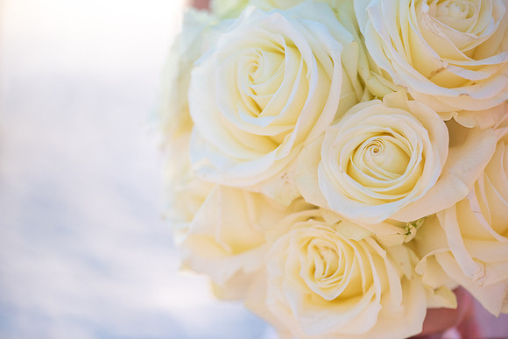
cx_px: 254
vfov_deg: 13.0
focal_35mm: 105
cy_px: 170
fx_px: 1482
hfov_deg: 19.5
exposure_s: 1/4000
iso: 400
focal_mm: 105
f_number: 3.2
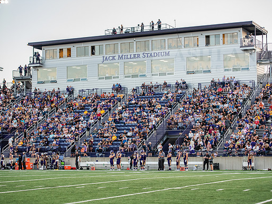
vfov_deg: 17.0
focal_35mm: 87
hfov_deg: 22.5
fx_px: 684
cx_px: 137
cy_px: 102
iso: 2500
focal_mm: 80
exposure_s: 1/1000
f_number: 3.2
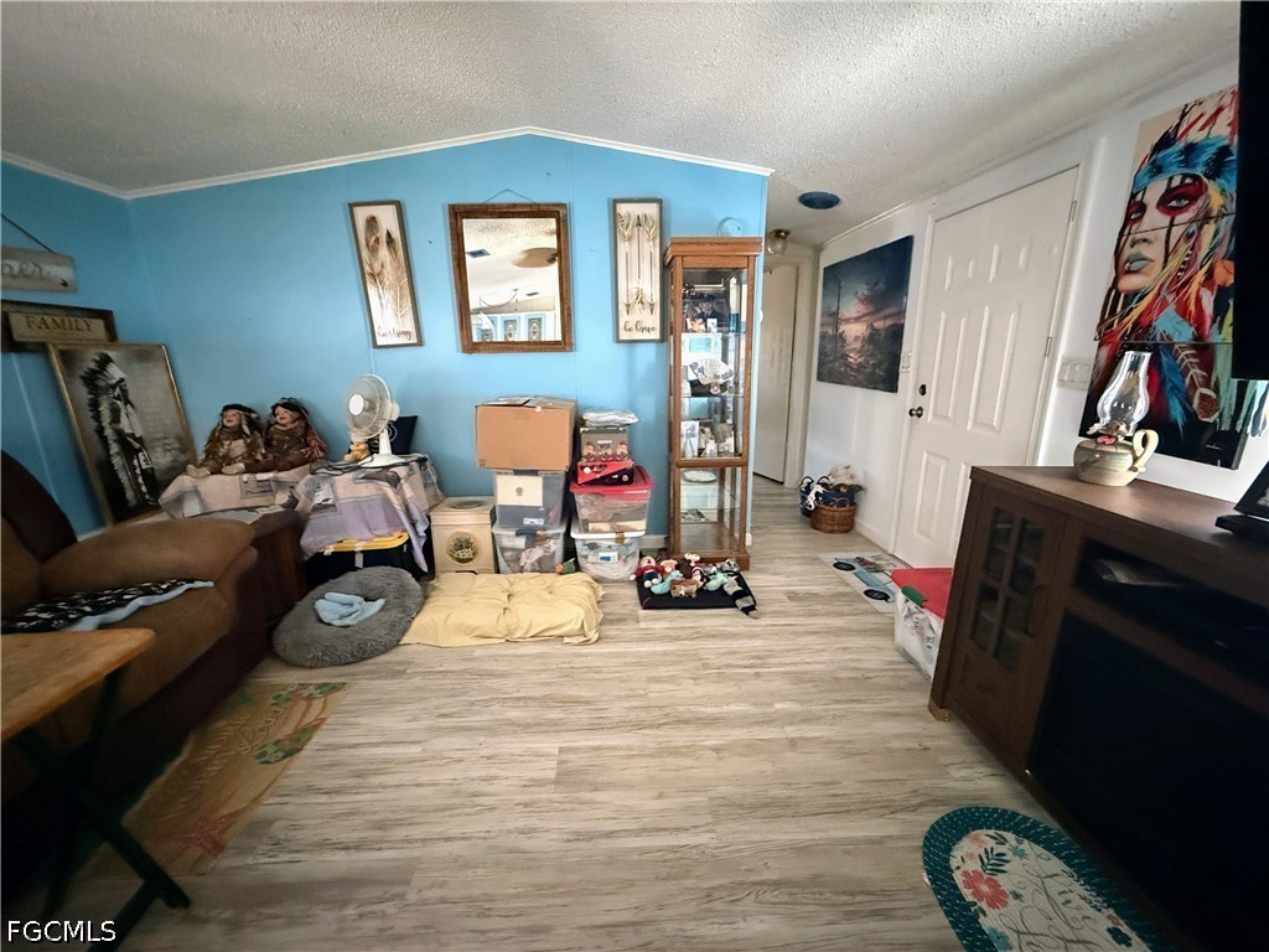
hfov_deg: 102.1
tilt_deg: -13.1
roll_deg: +0.7
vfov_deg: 85.7
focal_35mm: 14
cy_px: 476
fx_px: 513
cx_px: 634
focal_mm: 2.22
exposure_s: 1/43
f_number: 2.2
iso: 1250
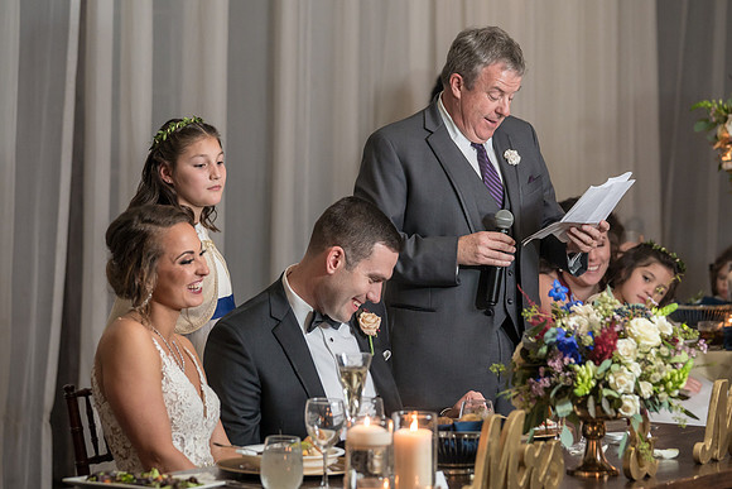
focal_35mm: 140
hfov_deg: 14.7
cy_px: 217
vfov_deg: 9.8
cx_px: 366
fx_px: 2844
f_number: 4
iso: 2000
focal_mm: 122
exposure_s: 1/200
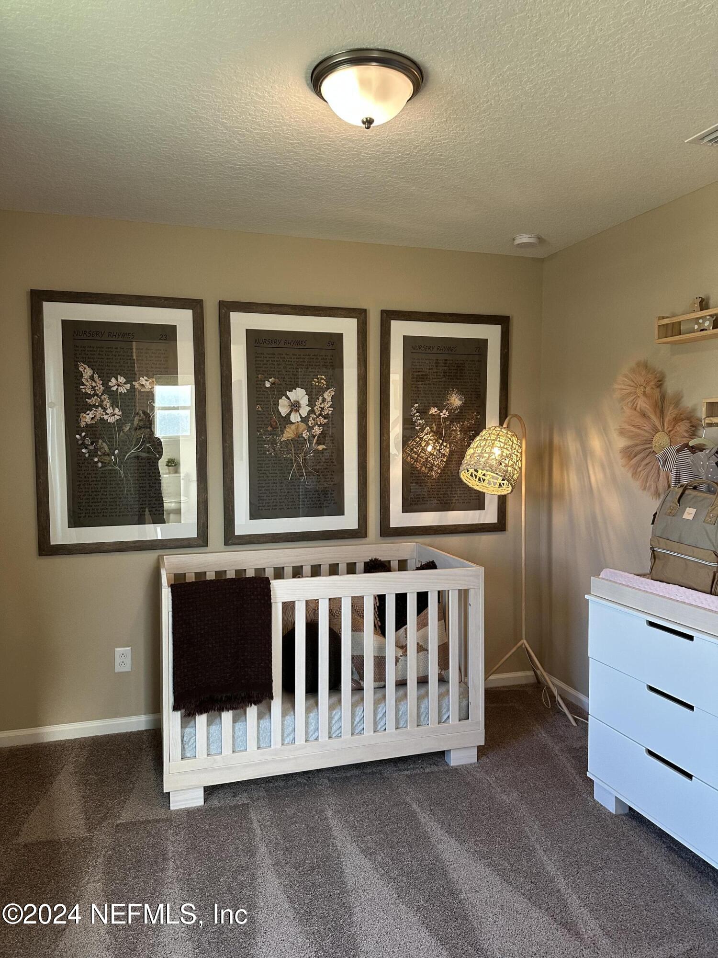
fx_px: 664
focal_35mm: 24
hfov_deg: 56.8
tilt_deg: -2.6
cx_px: 359
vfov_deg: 71.6
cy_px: 479
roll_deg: +0.3
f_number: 1.78
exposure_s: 1/120
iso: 200
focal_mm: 6.86
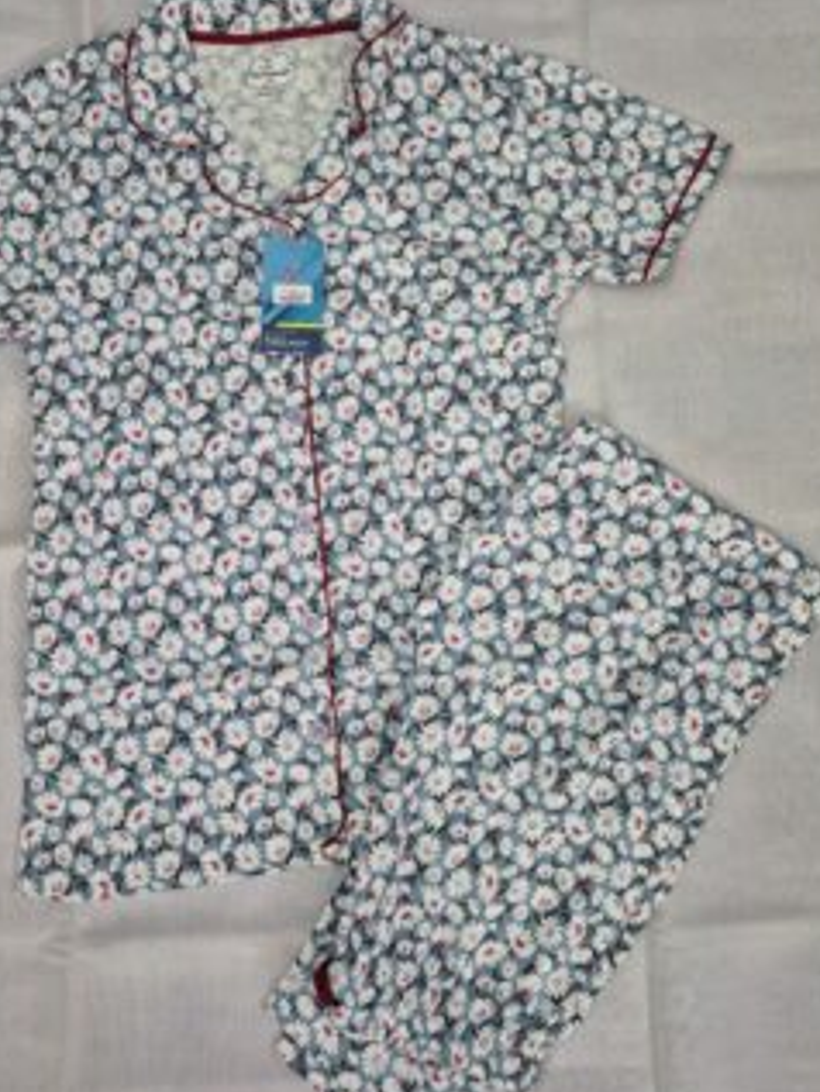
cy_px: 506
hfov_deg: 48.0
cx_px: 334
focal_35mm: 29
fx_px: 915
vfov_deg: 61.6
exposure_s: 1/100
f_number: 1.8
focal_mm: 5.4
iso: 400
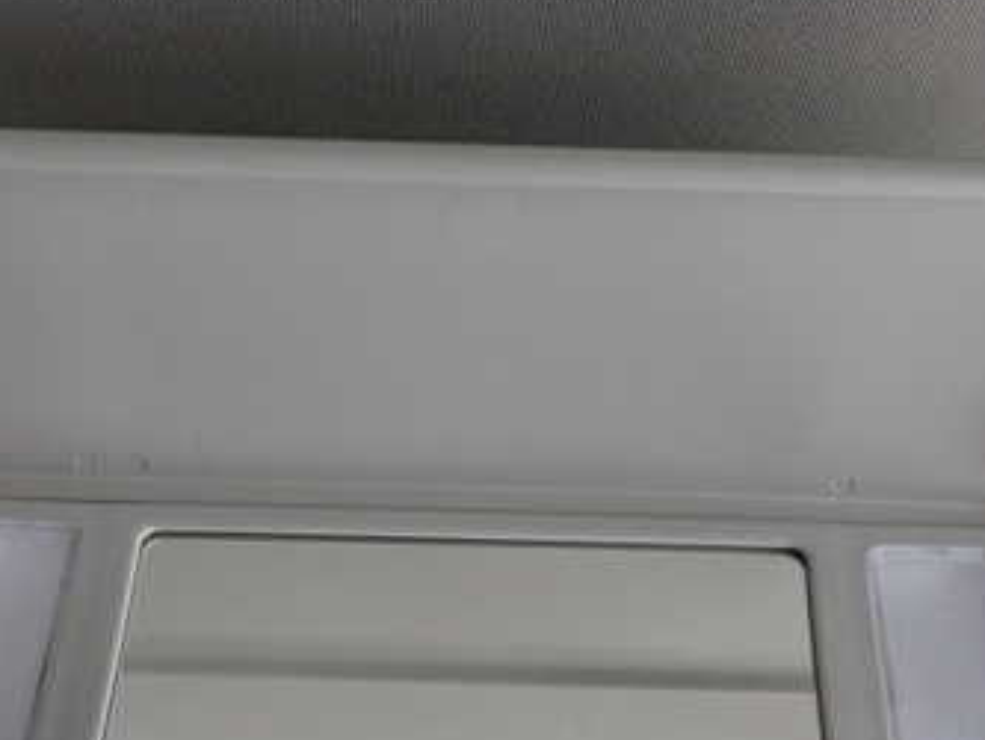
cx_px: 497
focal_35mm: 54
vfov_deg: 26.9
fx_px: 1537
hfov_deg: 35.5
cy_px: 503
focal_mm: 5.4
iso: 500
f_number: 2.3
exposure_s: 1/30
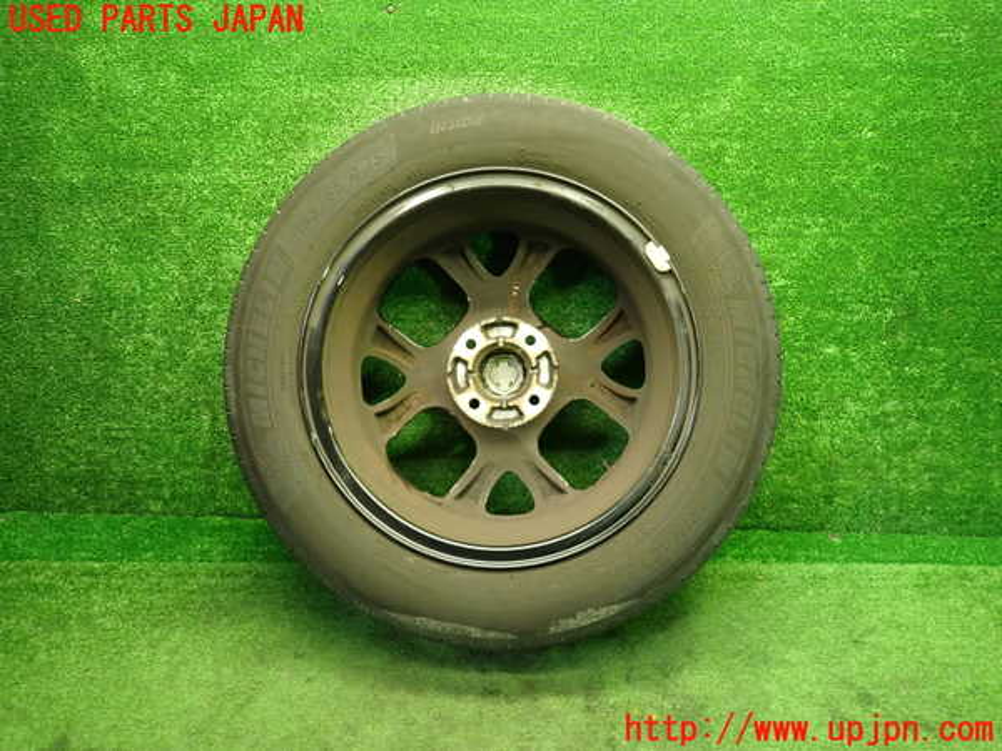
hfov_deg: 69.4
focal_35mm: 25
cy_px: 376
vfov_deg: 54.9
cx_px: 501
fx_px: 724
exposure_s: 1/30
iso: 320
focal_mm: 4.5
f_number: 2
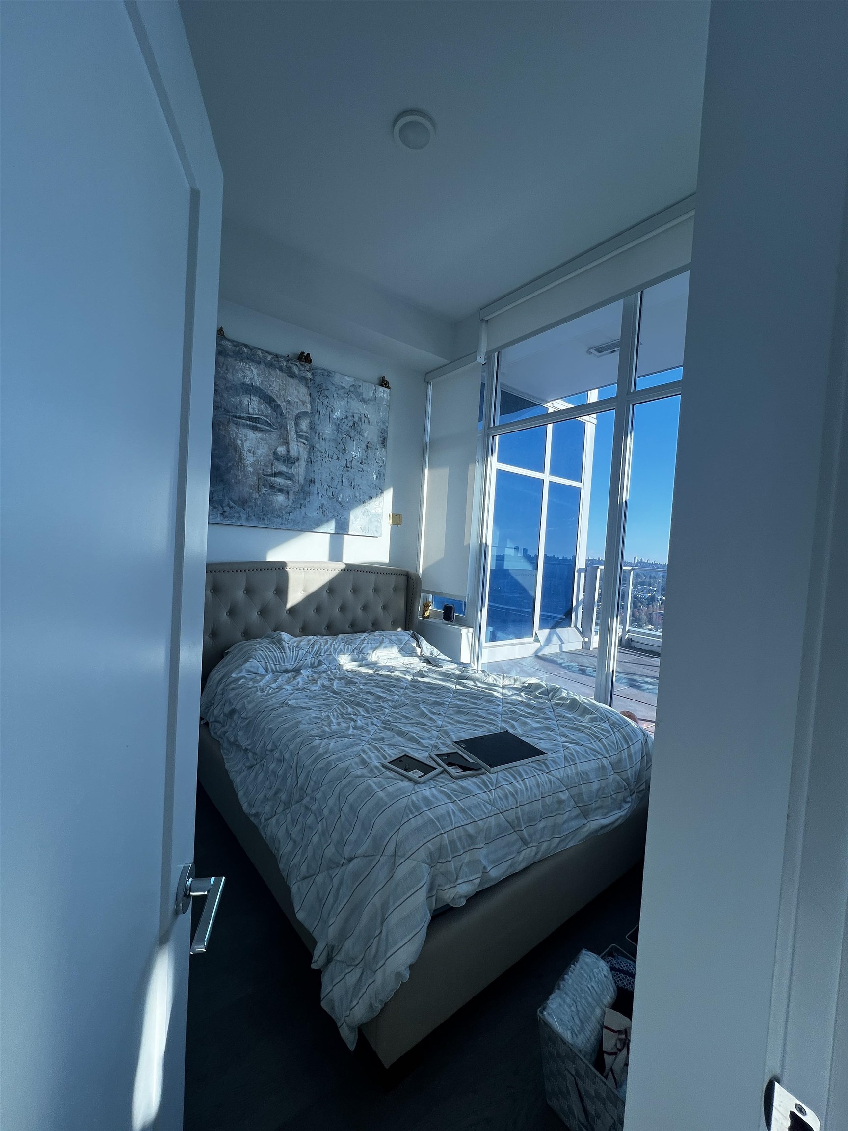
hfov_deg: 89.9
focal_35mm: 13
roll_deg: -3.6
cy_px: 566
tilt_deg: -2.9
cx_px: 424
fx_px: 425
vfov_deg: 106.2
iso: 32
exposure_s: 1/220
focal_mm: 1.57
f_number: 1.8
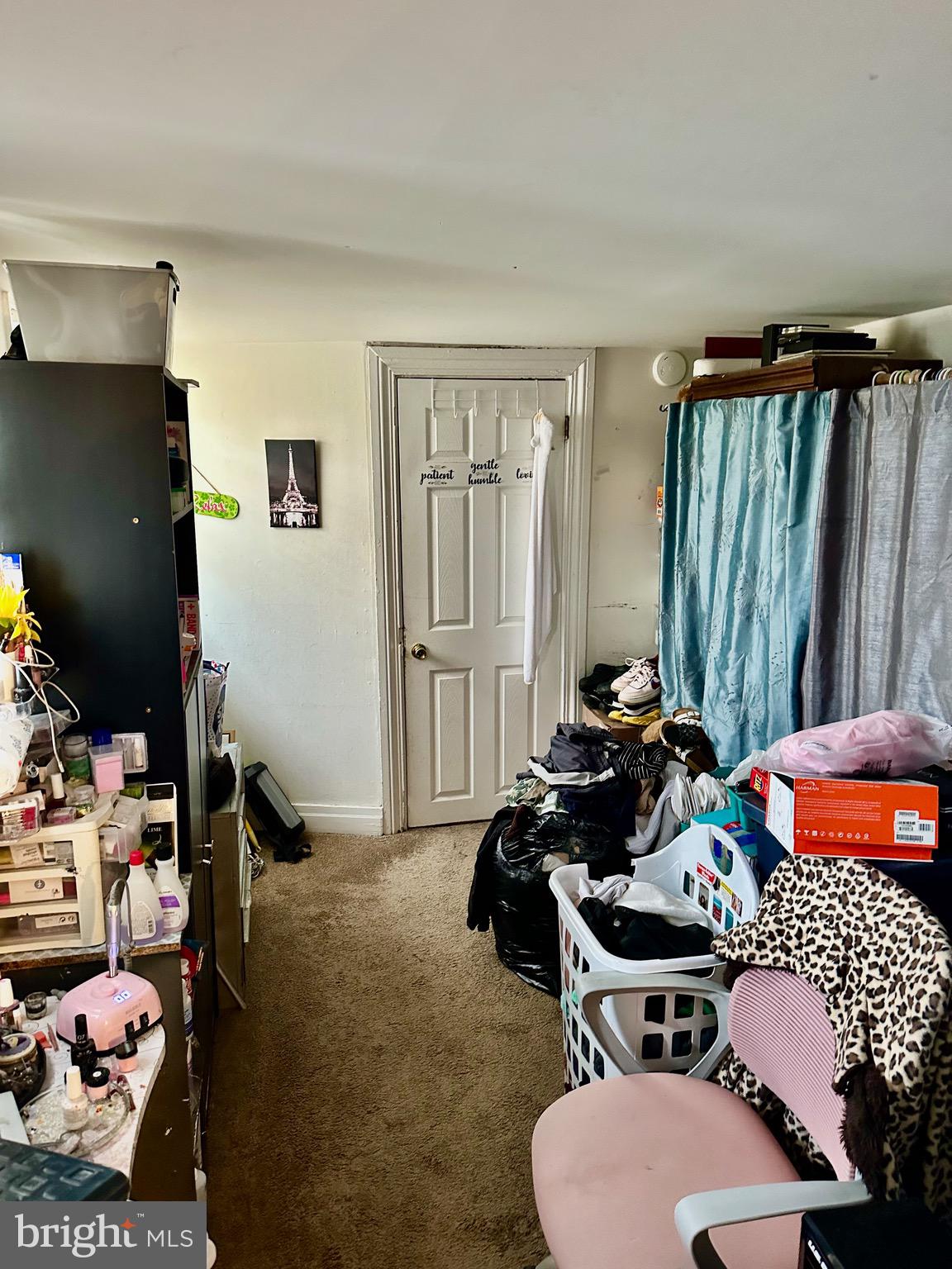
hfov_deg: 56.8
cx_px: 476
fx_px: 880
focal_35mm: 24
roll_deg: -0.4
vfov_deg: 71.6
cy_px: 634
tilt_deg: -12.1
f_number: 1.78
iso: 640
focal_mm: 6.86
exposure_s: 1/40
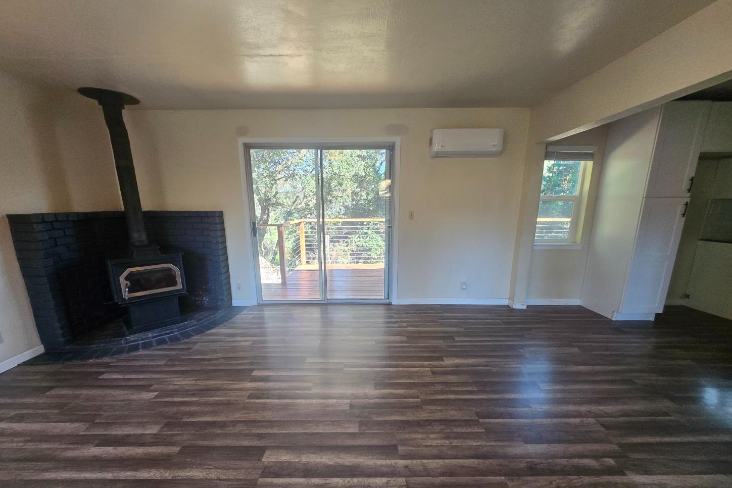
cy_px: 278
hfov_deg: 104.2
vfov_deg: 80.8
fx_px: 285
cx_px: 357
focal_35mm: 14
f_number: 2.2
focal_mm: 1.7
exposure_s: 1/60
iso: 125
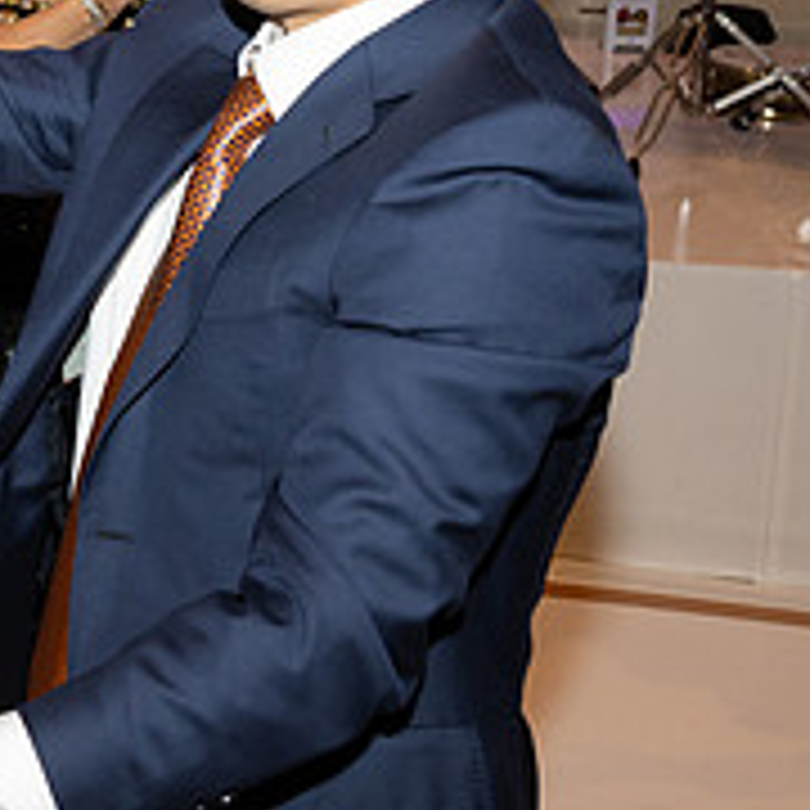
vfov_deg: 20.7
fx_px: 2197
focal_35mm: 83
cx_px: -292
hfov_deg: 19.1
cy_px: 205
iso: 800
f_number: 5.6
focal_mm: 28
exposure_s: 1/100
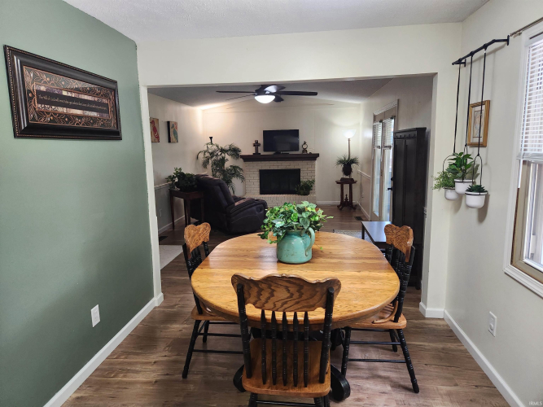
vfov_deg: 58.9
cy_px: 204
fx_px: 361
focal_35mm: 23
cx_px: 272
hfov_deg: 73.9
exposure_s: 1/120
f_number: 1.8
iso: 250
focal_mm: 5.4
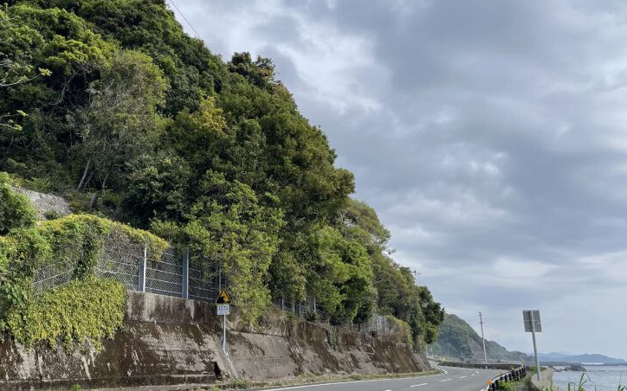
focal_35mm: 39
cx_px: 198
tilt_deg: +17.4
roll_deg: +0.3
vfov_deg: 32.7
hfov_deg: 49.3
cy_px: 176
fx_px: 666
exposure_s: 1/3300
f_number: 1.6
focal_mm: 4.2
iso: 32
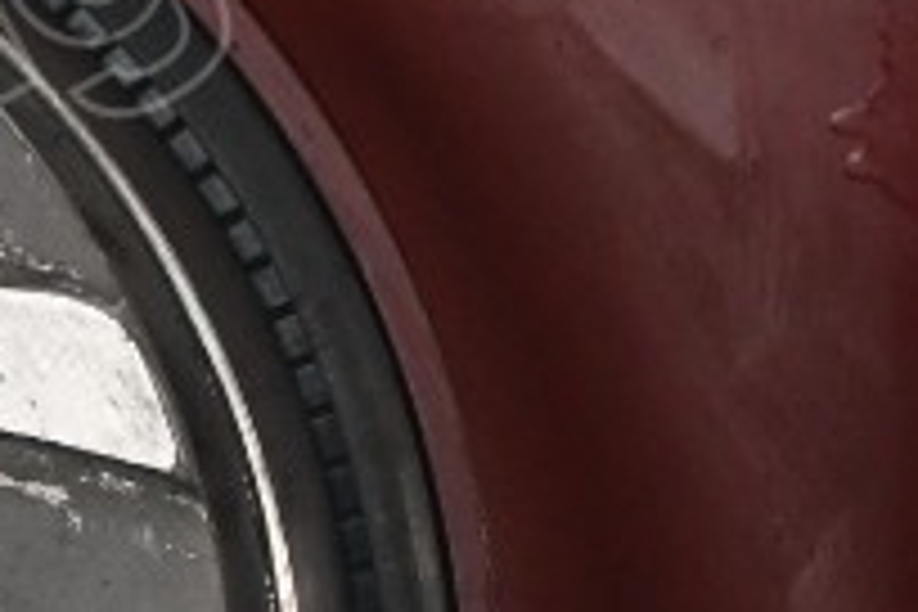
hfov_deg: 3.7
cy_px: 459
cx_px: -999
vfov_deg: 2.5
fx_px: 13998
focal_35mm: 549
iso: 2200
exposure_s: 1/125
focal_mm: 70
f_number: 4
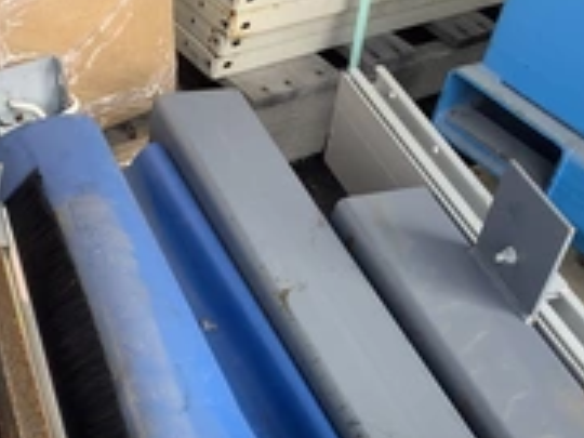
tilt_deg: -45.7
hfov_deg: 27.9
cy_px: 454
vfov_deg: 20.5
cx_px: 165
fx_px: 1164
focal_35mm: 69
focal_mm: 3.3
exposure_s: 1/100
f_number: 2.4
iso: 32
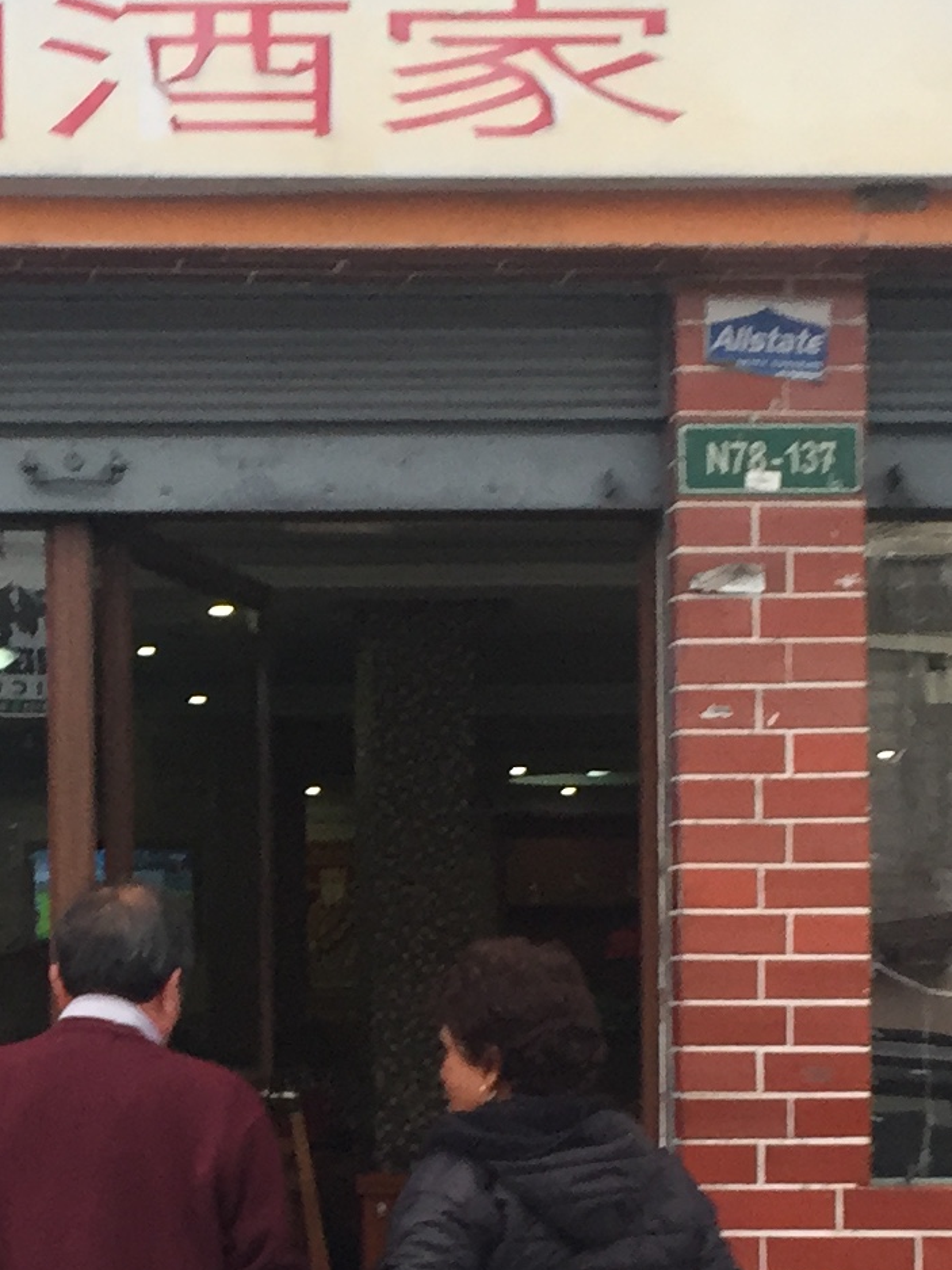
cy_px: 1082
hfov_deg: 14.3
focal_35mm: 101
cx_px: -95
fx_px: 3703
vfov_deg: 19.2
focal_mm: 4.15
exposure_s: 1/40
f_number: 2.2
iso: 32
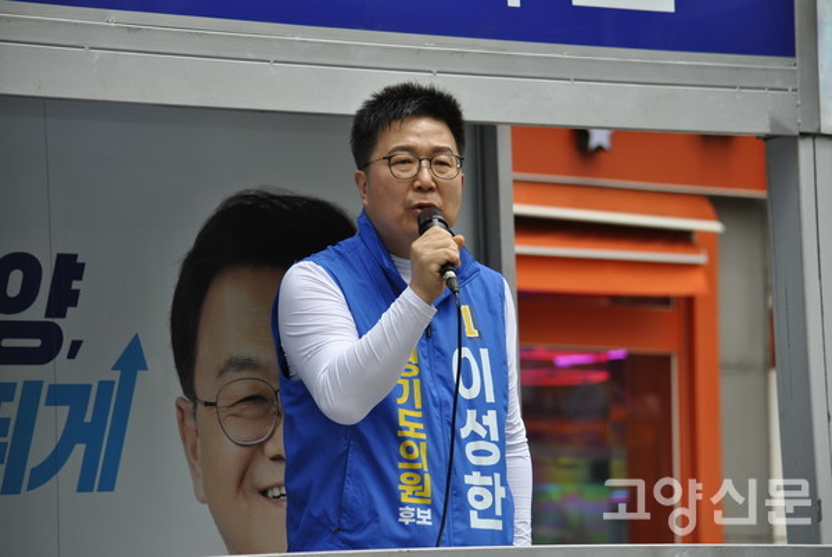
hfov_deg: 12.4
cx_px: 416
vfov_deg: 8.3
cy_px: 278
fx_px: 3819
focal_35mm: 165
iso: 140
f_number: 4.8
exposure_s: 1/1000
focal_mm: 110
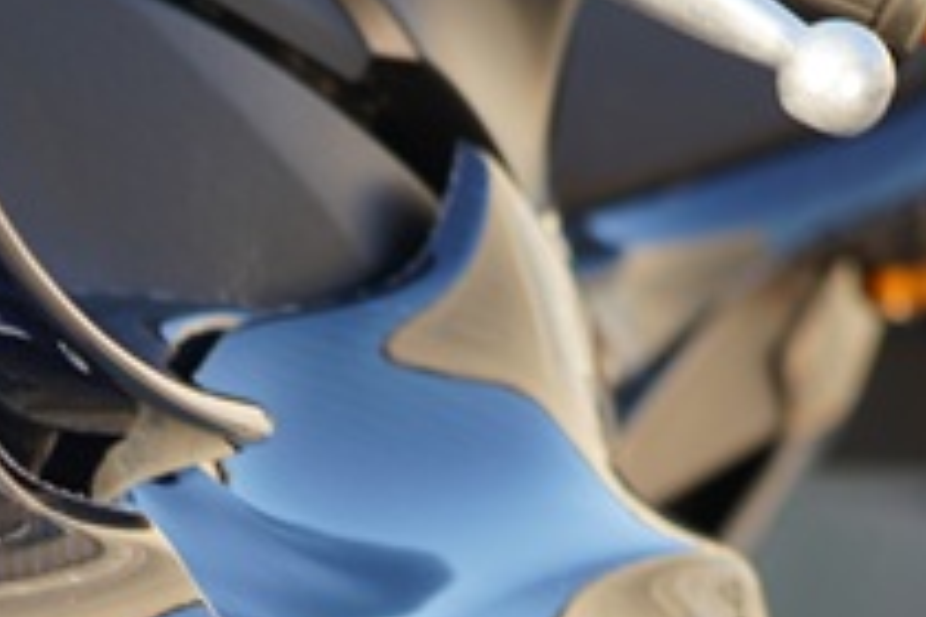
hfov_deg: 3.4
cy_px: 1463
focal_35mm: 613
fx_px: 15766
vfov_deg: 2.2
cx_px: -542
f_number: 5
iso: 125
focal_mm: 119
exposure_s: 1/125
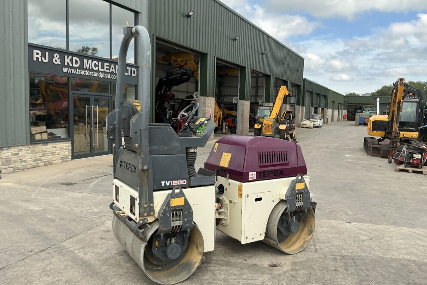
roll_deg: -3.1
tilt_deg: -4.3
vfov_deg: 43.6
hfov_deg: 61.9
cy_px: 147
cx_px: 213
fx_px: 356
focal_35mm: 30
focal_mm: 3
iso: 25
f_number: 1.8
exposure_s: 1/1168
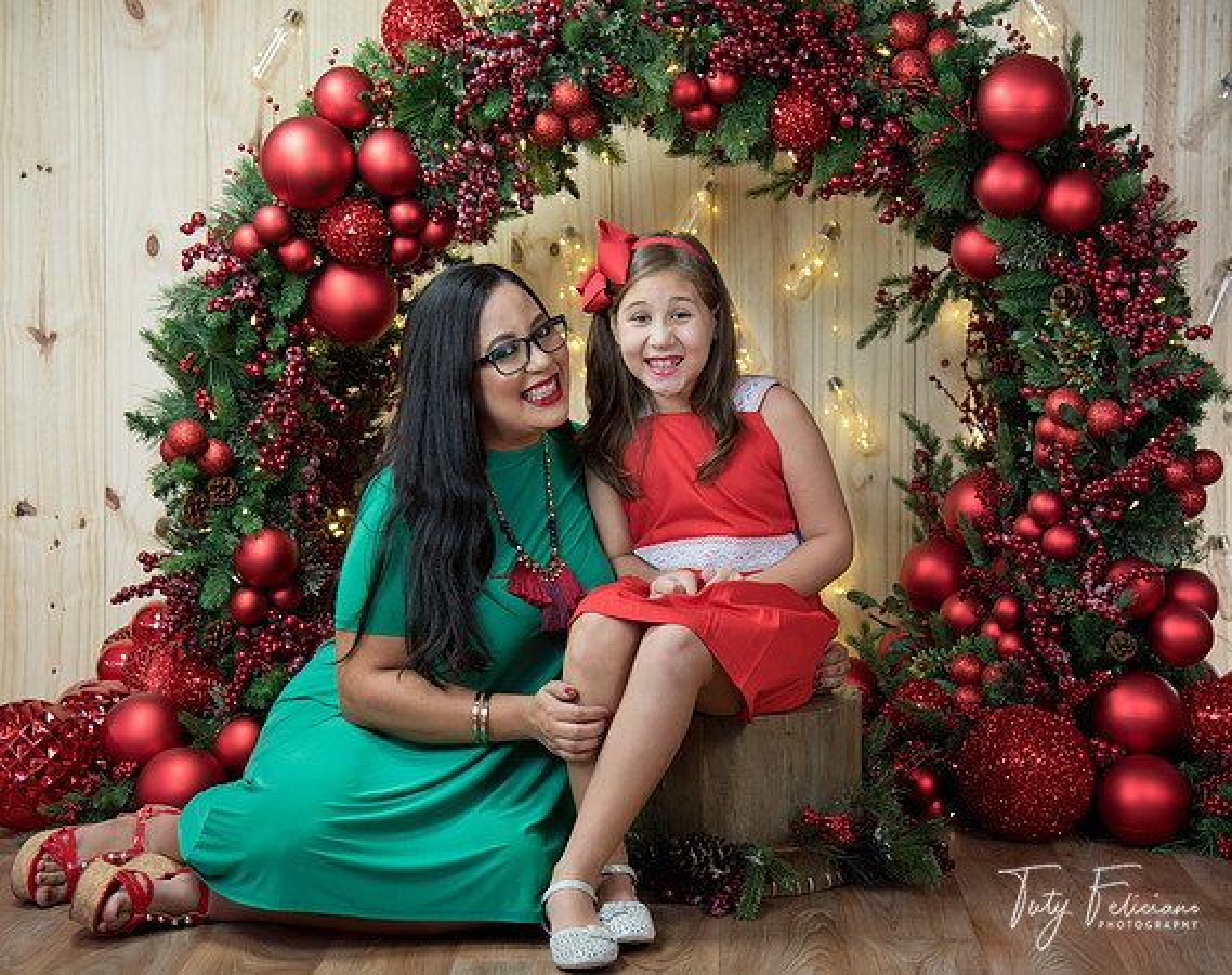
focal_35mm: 71
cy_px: 488
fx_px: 2581
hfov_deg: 26.8
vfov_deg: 21.4
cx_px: 619
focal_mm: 62
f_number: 4.5
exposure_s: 1/80
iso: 1000
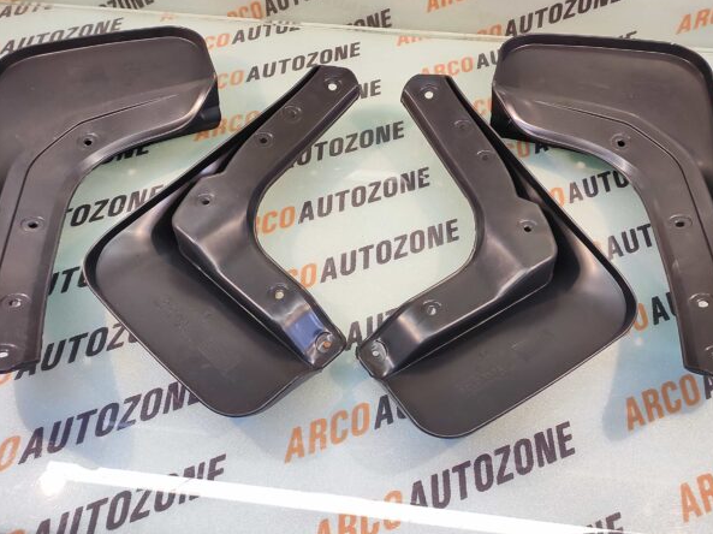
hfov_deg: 76.3
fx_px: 453
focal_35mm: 22
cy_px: 226
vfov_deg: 60.7
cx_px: 381
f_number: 1.79
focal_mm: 4.74
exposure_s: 1/33
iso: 220
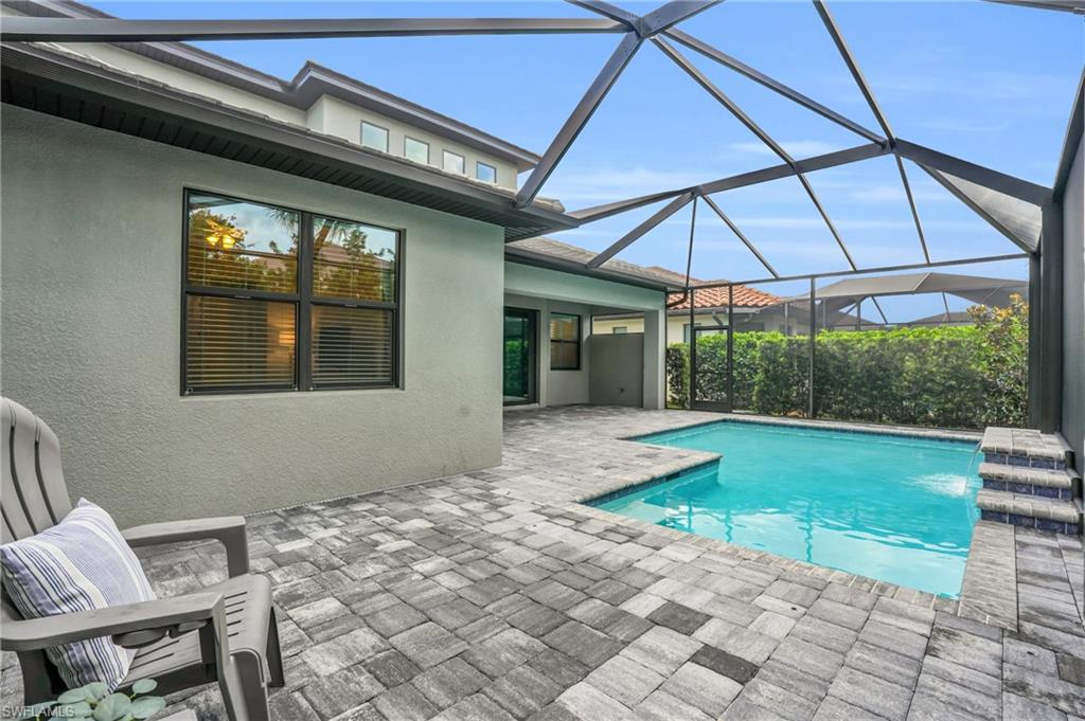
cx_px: 542
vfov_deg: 73.7
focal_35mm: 16
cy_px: 360
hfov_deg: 96.8
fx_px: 482
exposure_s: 1/125
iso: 200
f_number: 9
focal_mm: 16
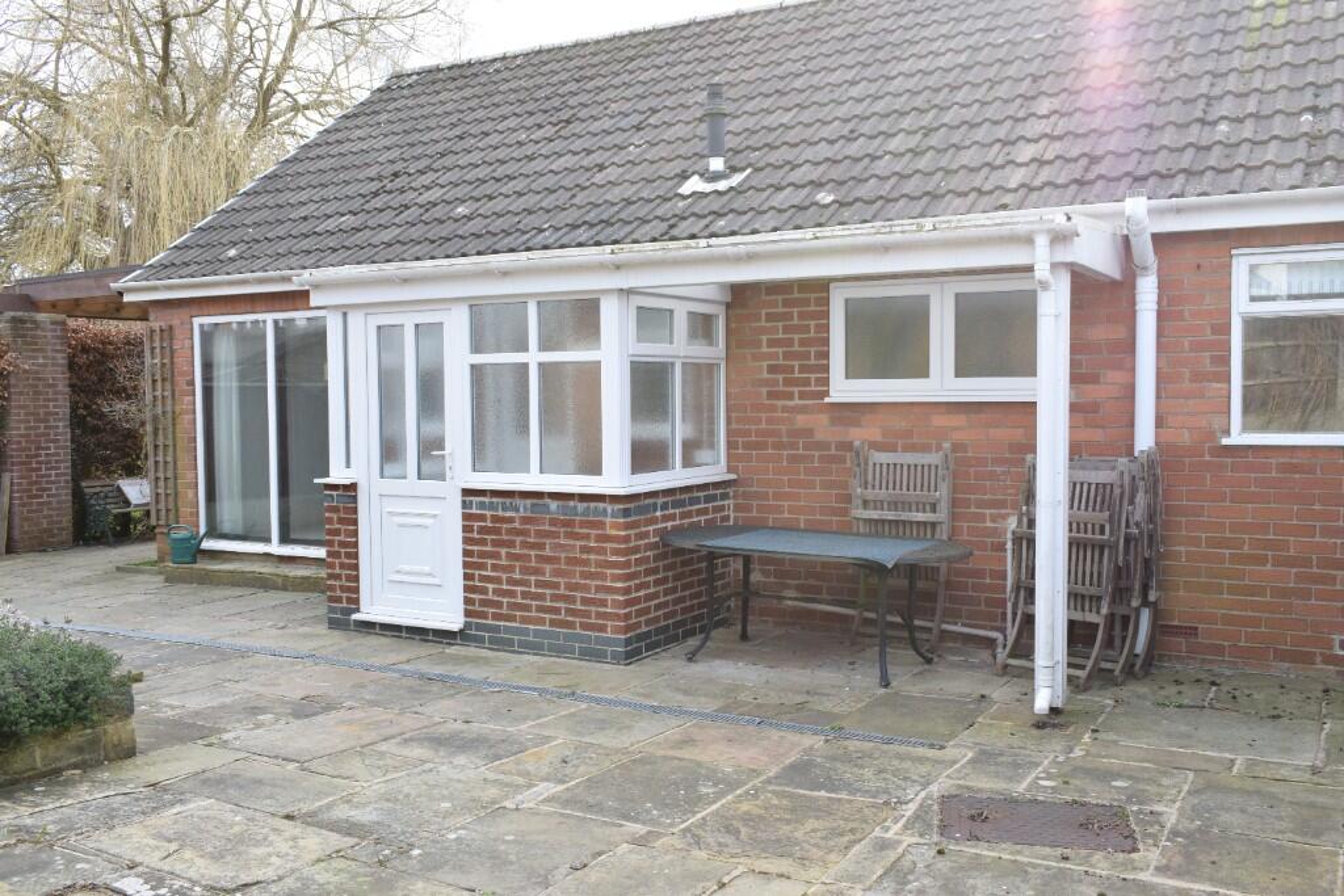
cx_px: 672
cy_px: 448
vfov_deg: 40.0
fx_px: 1232
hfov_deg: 57.2
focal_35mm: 33
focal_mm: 22
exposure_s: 1/160
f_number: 11
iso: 800
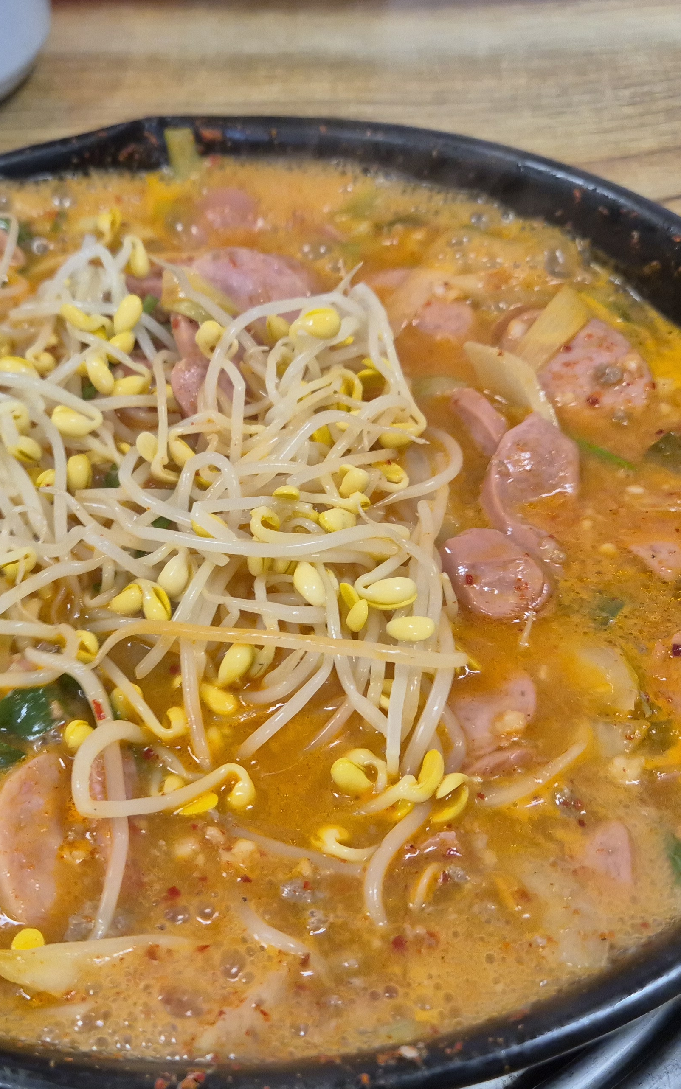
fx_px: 1128
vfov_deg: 51.5
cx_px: 180
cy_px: 593
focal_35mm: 38
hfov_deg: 33.0
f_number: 1.8
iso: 200
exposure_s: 1/180
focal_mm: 5.4
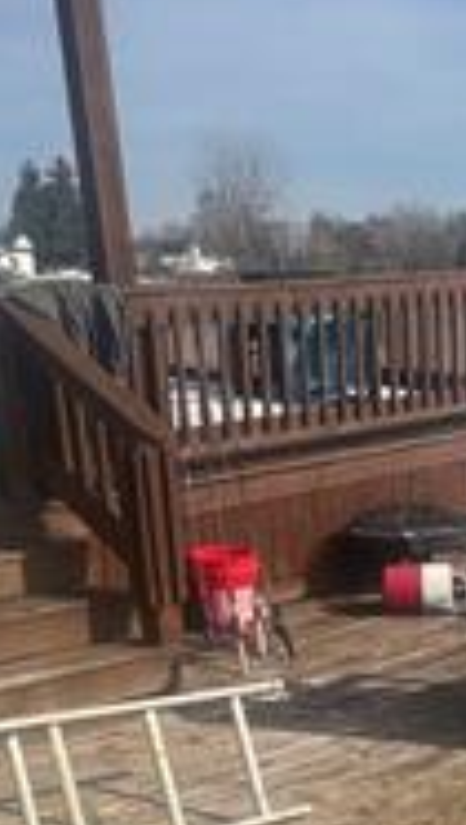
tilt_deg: -18.2
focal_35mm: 63
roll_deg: +0.8
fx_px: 1380
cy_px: 745
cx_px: 453
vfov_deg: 31.7
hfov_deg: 18.7
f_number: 2.2
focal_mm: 2.22
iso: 50
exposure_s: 1/3390
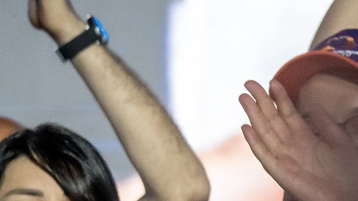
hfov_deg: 1.7
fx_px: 12073
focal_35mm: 1272
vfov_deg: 1.0
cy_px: 263
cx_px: 513
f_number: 4
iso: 1250
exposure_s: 1/400
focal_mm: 200
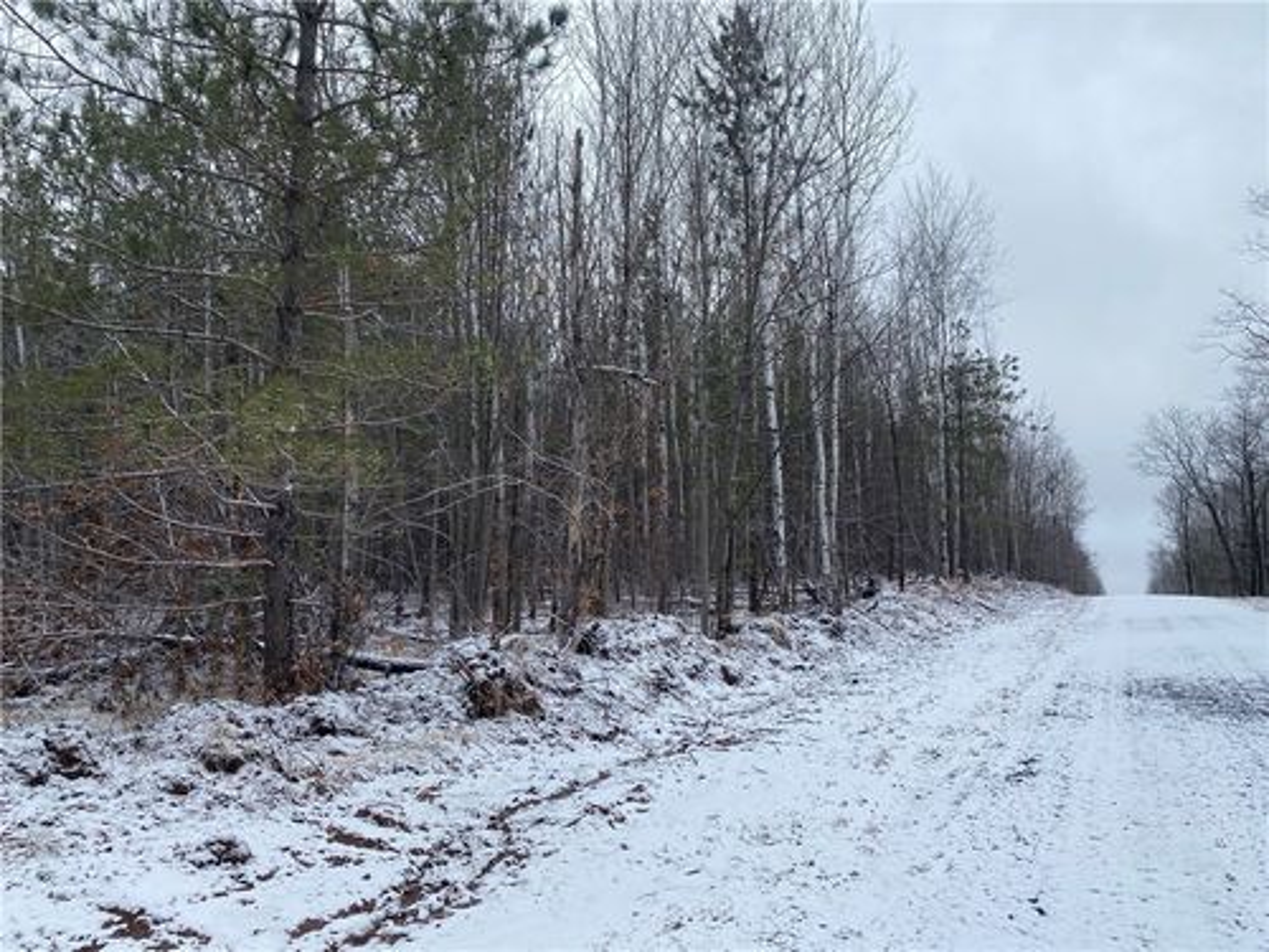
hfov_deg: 67.3
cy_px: 476
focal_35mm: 26
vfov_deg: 53.1
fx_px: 953
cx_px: 634
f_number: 1.8
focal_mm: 4.25
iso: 32
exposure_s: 1/1608
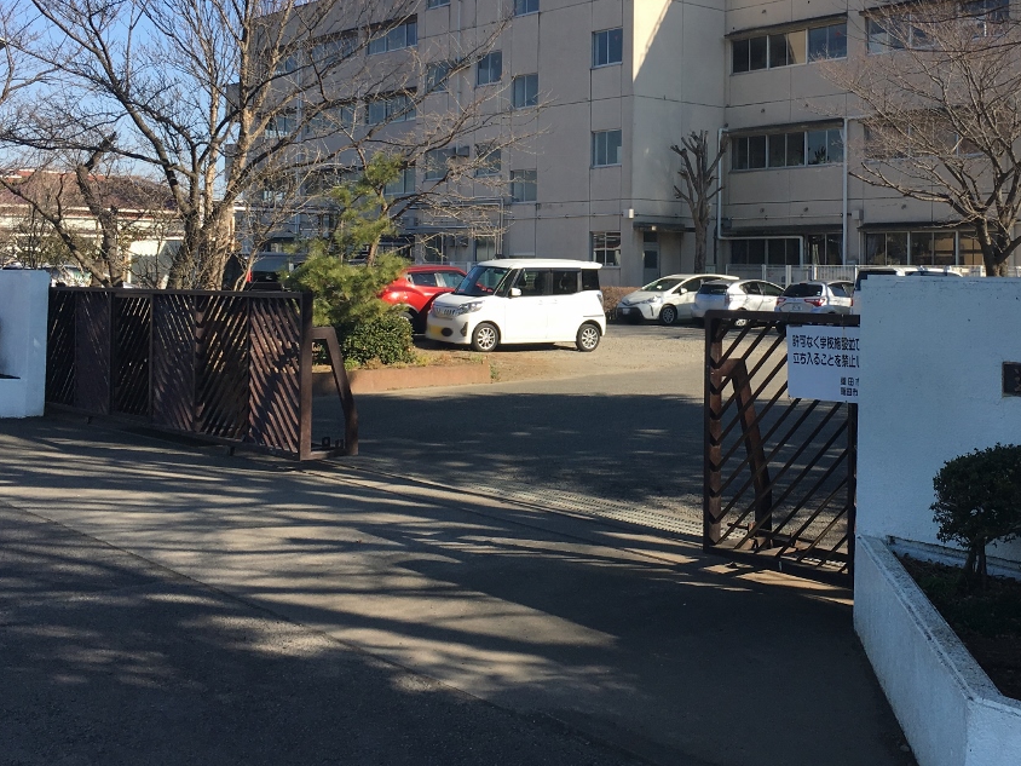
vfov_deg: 32.6
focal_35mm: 44
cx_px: 641
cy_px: 248
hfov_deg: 42.6
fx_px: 1298
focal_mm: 4.15
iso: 25
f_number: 2.2
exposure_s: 1/1148
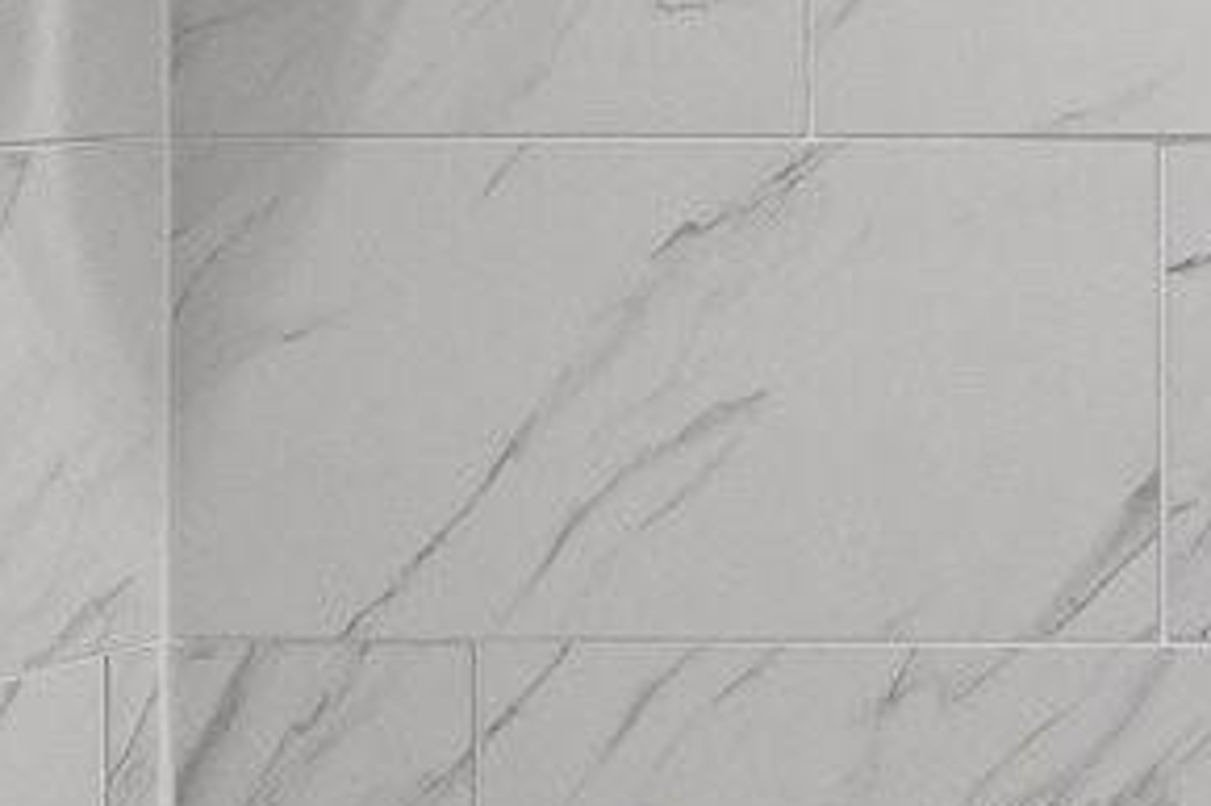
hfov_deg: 13.8
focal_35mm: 106
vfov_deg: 12.7
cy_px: -27
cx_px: 2890
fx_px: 3564
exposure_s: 1/20
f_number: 8
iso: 400
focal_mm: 10
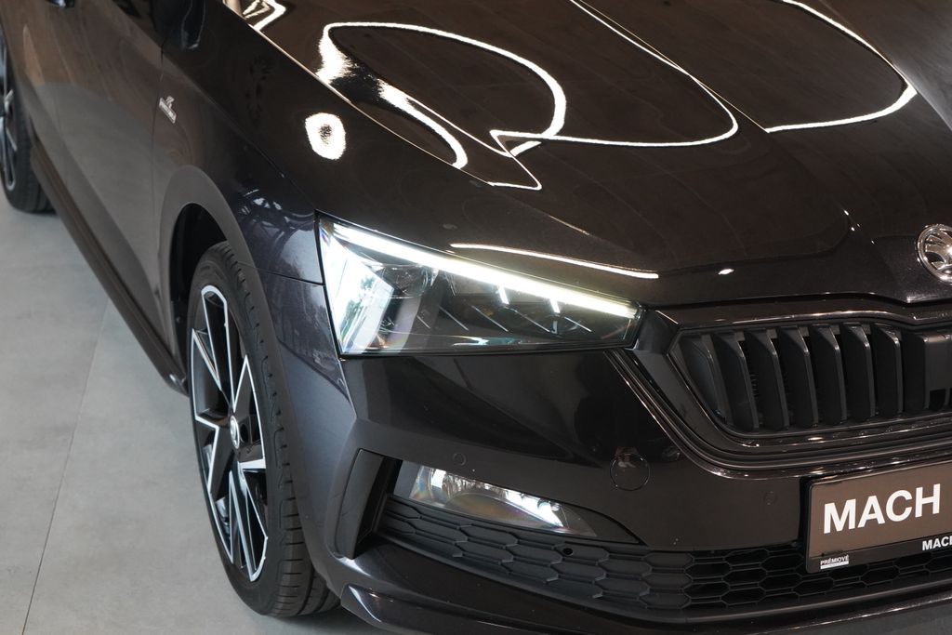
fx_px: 1851
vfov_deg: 19.5
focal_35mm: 70
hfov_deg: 28.8
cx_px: 476
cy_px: 318
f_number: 5.6
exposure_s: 1/160
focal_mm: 70
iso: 6400
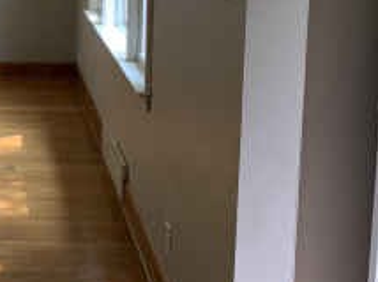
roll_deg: +1.0
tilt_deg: -10.2
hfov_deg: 21.5
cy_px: 42
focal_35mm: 81
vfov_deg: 18.0
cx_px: -133
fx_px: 884
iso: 80
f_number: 1.8
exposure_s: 1/60
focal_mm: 4.25
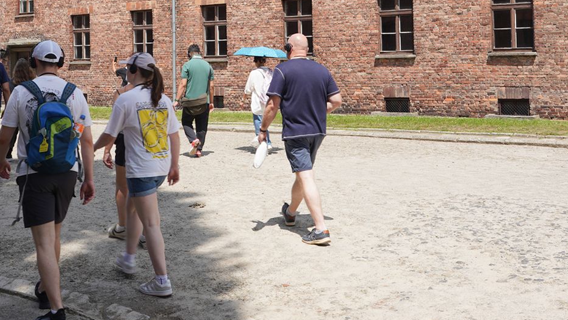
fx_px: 813
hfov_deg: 38.4
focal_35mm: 54
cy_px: 20
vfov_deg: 21.6
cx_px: 248
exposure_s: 1/100
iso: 100
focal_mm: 24
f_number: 13
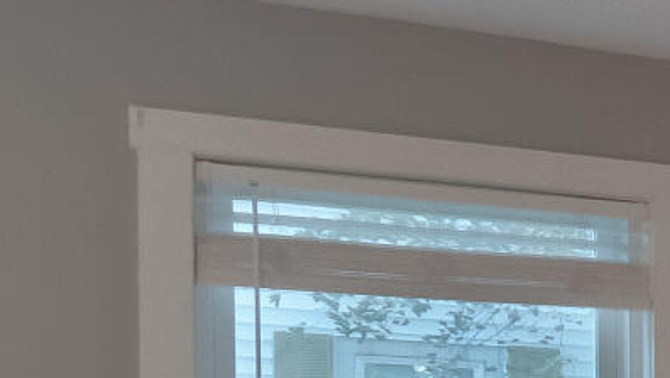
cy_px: 586
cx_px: 2106
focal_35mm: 127
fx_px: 2257
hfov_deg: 10.5
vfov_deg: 9.3
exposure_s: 1/750
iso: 3200
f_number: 8
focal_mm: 16
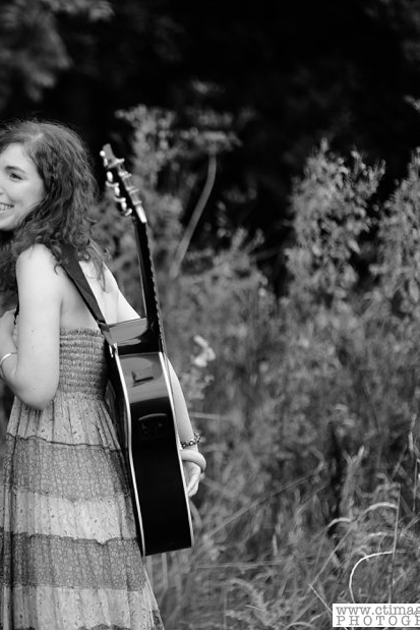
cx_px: 10
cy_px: 312
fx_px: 2256
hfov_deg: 10.6
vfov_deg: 15.9
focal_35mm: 129
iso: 500
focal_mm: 85
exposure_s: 1/1000
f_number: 1.4
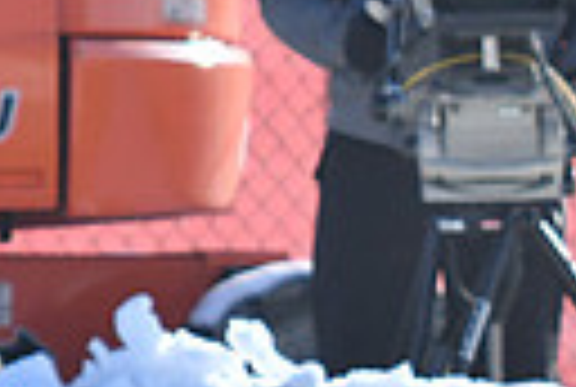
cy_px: 79
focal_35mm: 2035
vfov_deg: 0.7
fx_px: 32636
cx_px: 1296
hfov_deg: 1.0
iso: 800
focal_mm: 300
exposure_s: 1/2000
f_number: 7.1
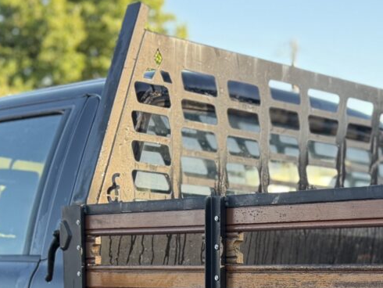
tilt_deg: -12.9
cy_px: 435
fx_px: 1041
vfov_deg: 14.6
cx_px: 289
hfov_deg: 20.7
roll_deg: -0.9
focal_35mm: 94
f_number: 1.78
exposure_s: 1/175
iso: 80
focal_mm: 6.76
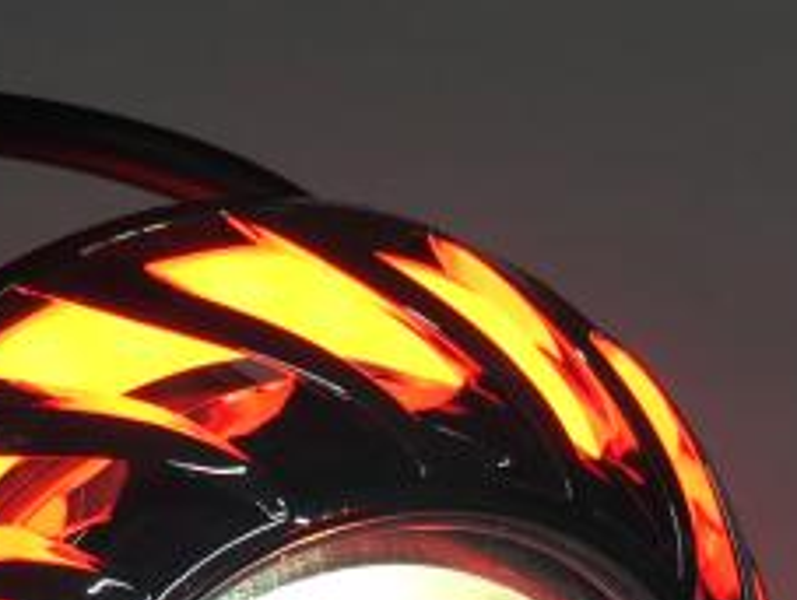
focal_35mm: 102
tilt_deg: -45.3
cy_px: 642
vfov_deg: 14.3
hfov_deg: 18.7
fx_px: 2352
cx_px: 4
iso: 40
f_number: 2.2
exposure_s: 1/120
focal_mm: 4.15
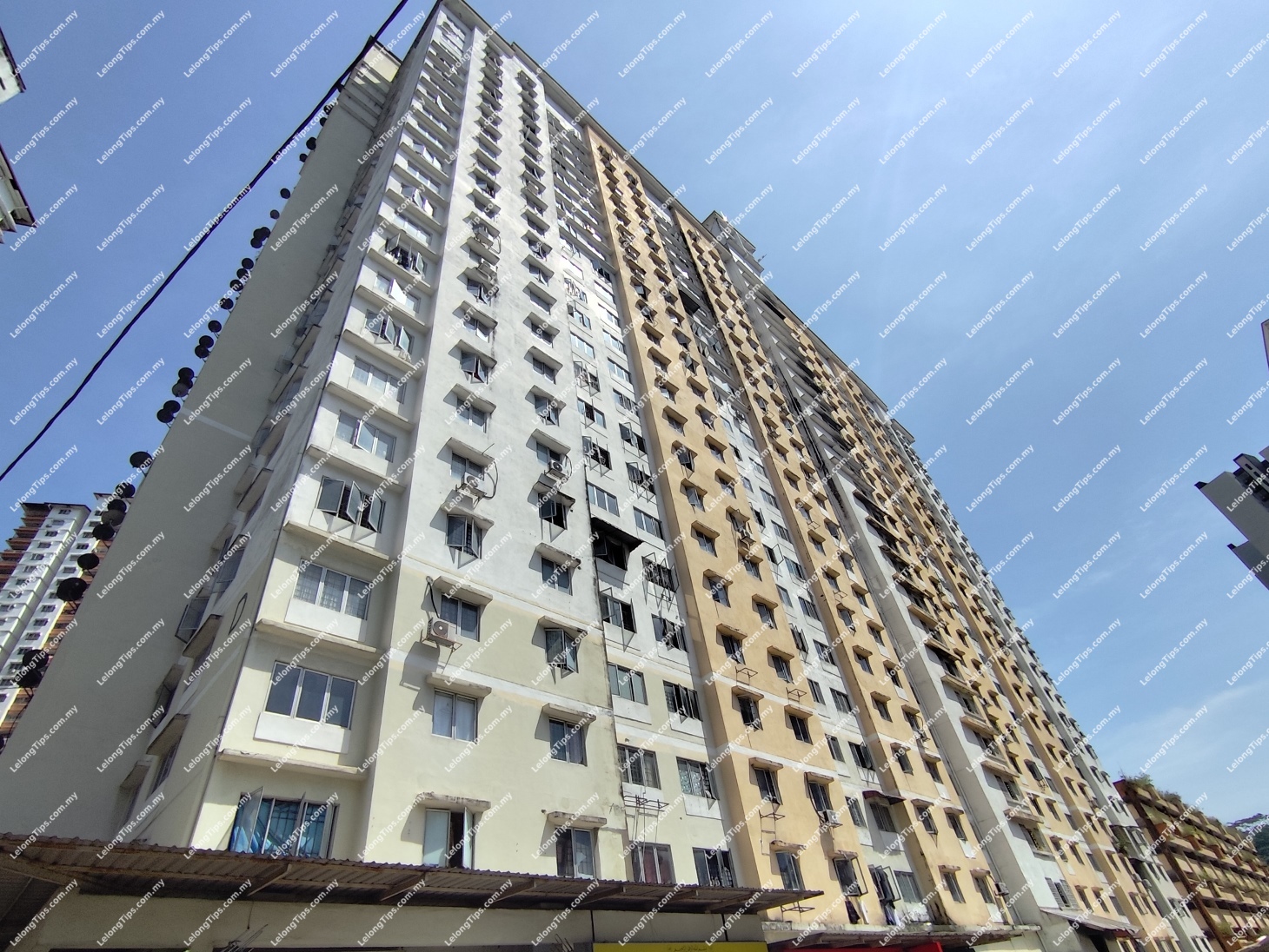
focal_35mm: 16
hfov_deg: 94.5
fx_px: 587
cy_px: 476
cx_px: 634
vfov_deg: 78.1
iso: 50
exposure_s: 1/2456
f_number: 2.2
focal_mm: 1.65
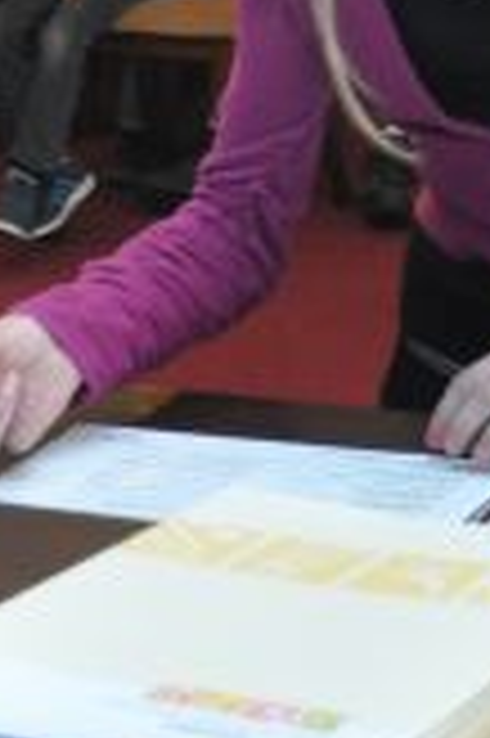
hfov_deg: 8.5
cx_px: 193
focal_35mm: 161
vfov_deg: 12.6
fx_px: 3294
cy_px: -56
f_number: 3.8
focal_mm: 22
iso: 1000
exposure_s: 1/30
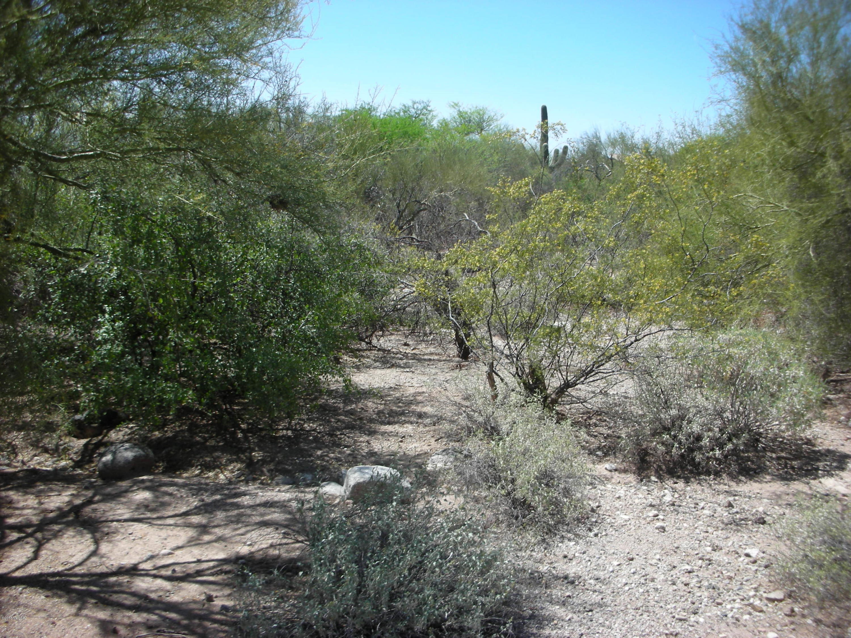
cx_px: 426
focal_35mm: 35
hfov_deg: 52.6
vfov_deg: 40.7
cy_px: 319
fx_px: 860
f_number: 8.5
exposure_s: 1/68
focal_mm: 5.8
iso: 50
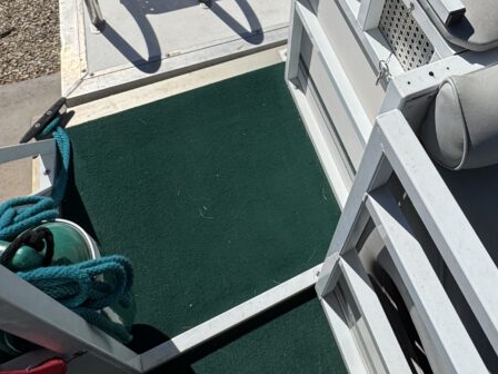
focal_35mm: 32
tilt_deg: -49.1
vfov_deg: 37.7
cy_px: -27
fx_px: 460
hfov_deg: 54.6
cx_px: 363
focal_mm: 2.22
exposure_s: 1/3906
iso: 32
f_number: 2.2
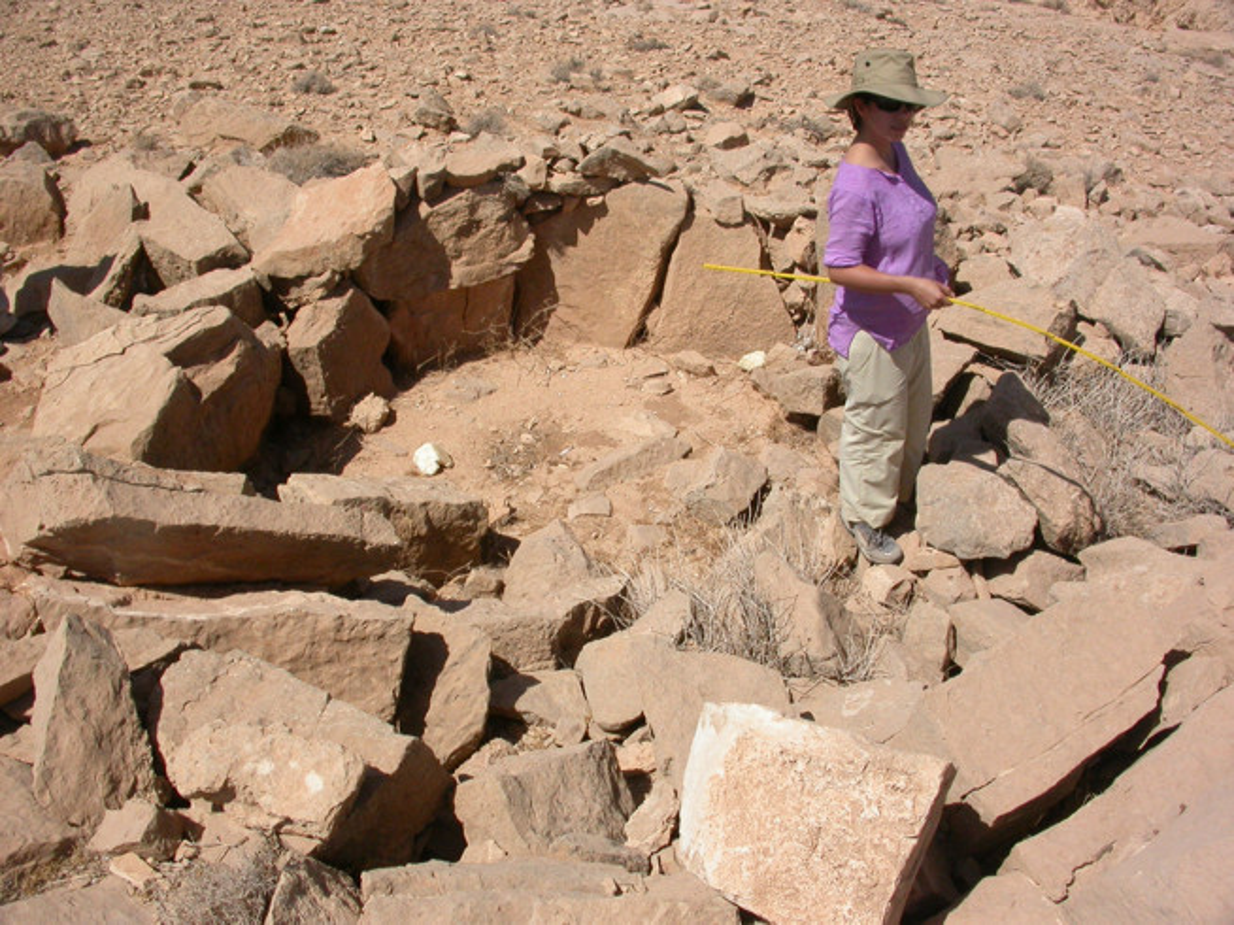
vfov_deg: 37.7
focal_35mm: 38
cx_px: 617
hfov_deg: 49.0
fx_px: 1354
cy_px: 462
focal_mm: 7.85
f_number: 7.5
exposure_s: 1/658
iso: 100
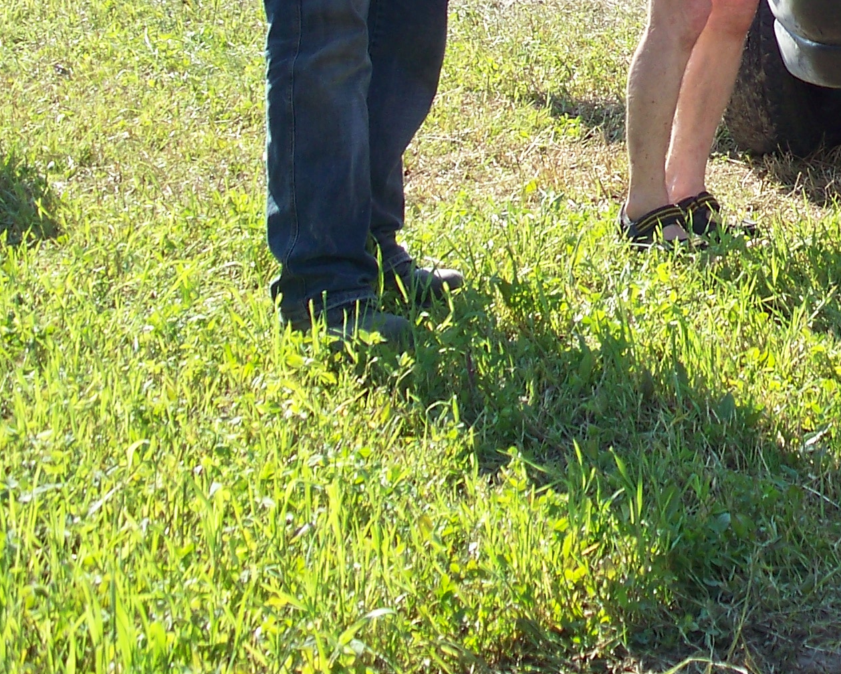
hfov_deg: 15.5
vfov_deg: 12.7
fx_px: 2963
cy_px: -124
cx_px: 1047
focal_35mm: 119
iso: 80
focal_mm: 9.86
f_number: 2.9
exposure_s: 1/400
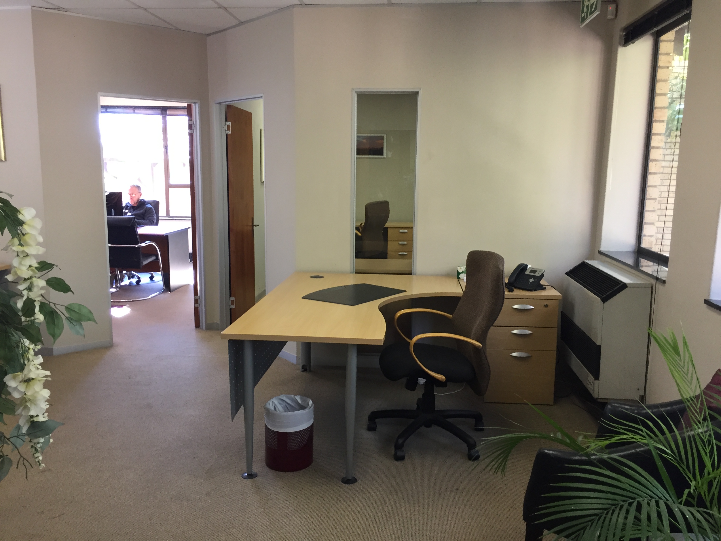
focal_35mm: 29
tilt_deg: -7.4
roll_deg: -1.1
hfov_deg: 61.7
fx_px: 604
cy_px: 270
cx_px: 360
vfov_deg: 48.2
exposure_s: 1/33
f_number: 2.2
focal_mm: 4.15
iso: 64
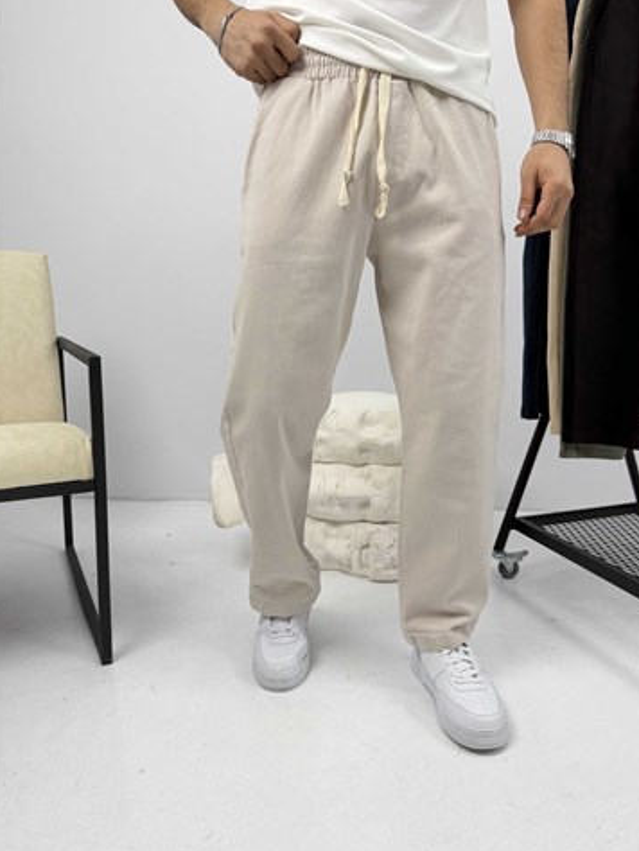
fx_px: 664
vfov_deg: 65.3
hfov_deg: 51.3
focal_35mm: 27
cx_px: 350
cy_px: 417
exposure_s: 1/121
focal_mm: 6.76
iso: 64
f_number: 1.78
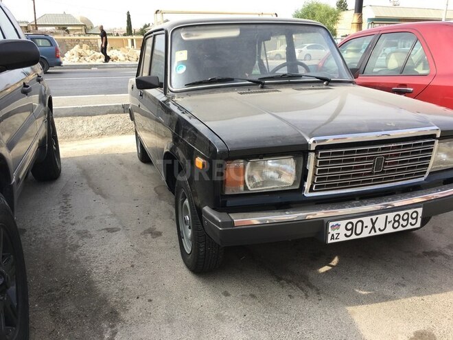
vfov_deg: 48.2
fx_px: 380
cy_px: 170
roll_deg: -0.4
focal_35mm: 29
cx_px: 226
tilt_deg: -17.8
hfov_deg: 61.7
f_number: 2.2
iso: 25
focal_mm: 4.15
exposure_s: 1/326
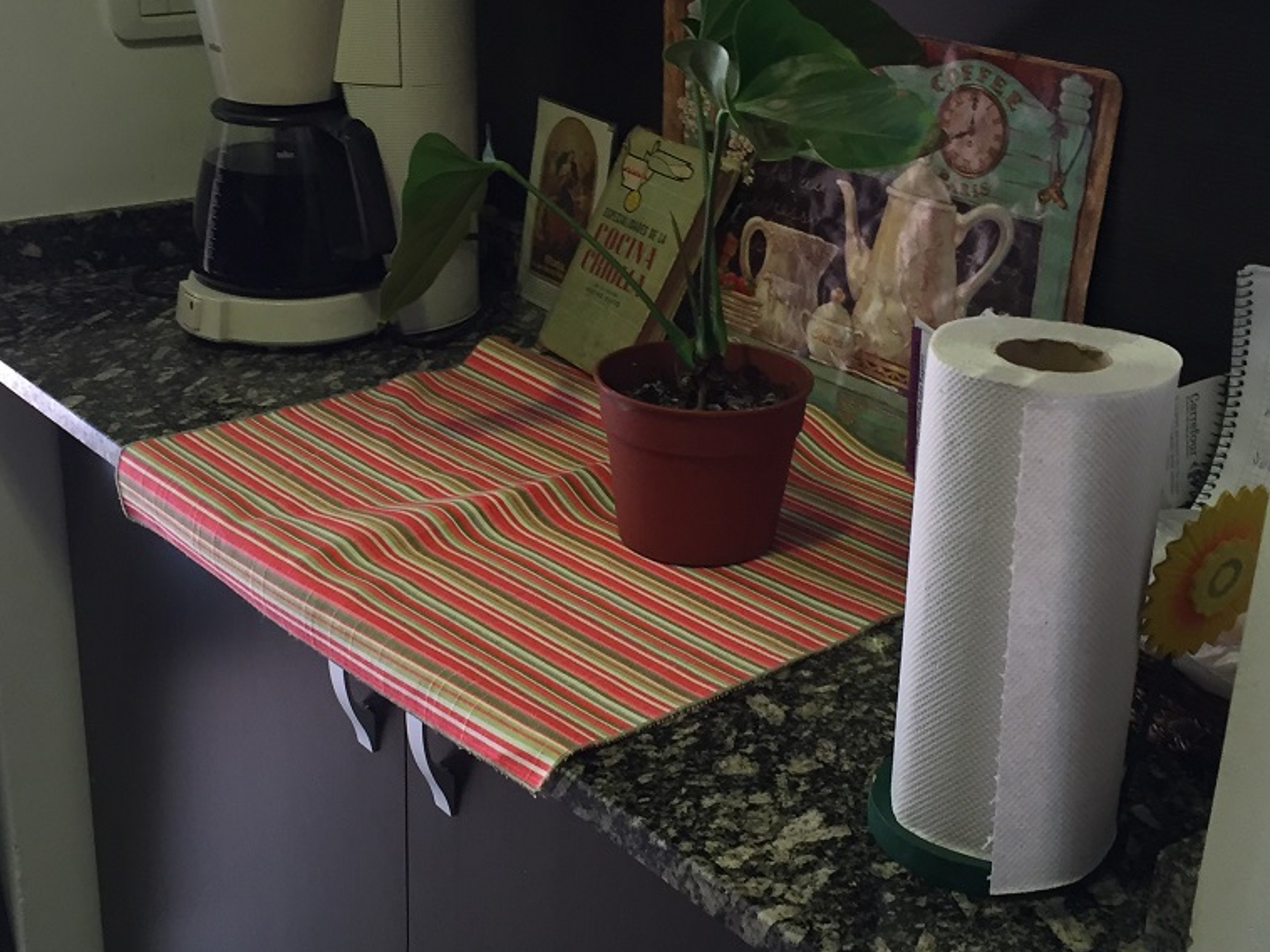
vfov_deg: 29.7
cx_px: 620
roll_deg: -1.9
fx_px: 1797
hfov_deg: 38.9
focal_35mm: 49
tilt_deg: -22.0
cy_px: 506
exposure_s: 1/33
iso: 100
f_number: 2.2
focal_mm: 4.15
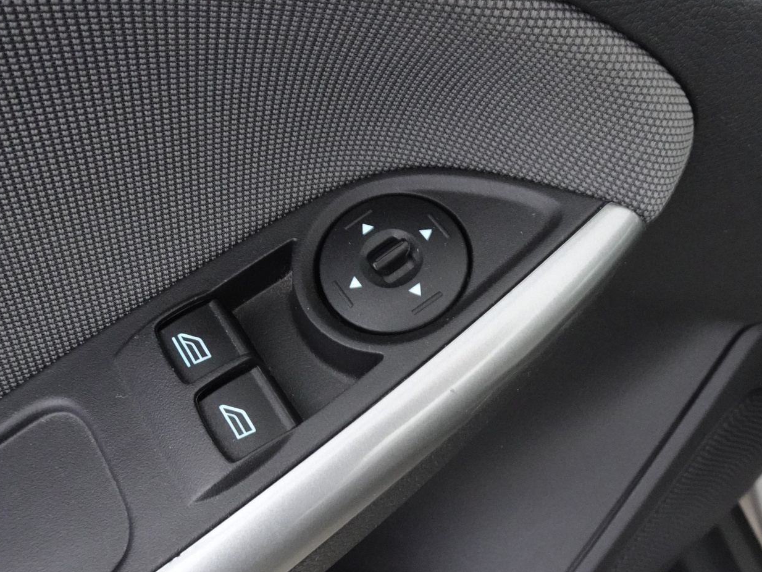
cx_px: 349
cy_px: 308
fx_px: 616
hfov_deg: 63.3
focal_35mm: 28
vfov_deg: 49.7
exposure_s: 1/8
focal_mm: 4.25
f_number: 3.5
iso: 800
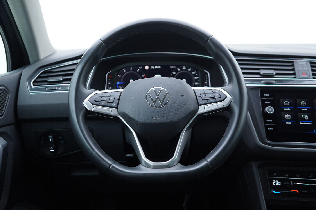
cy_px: 105
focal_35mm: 36
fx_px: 316
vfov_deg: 36.9
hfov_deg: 53.1
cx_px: 158
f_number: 2.8
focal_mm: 24
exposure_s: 1/40
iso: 200
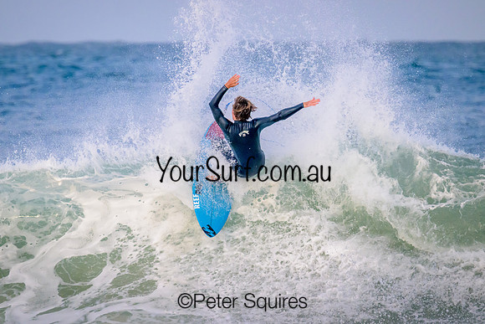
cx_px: 242
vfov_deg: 1.6
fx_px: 11256
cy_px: 162
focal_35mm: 835
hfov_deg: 2.5
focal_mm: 800
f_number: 11
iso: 3600
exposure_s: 1/2000
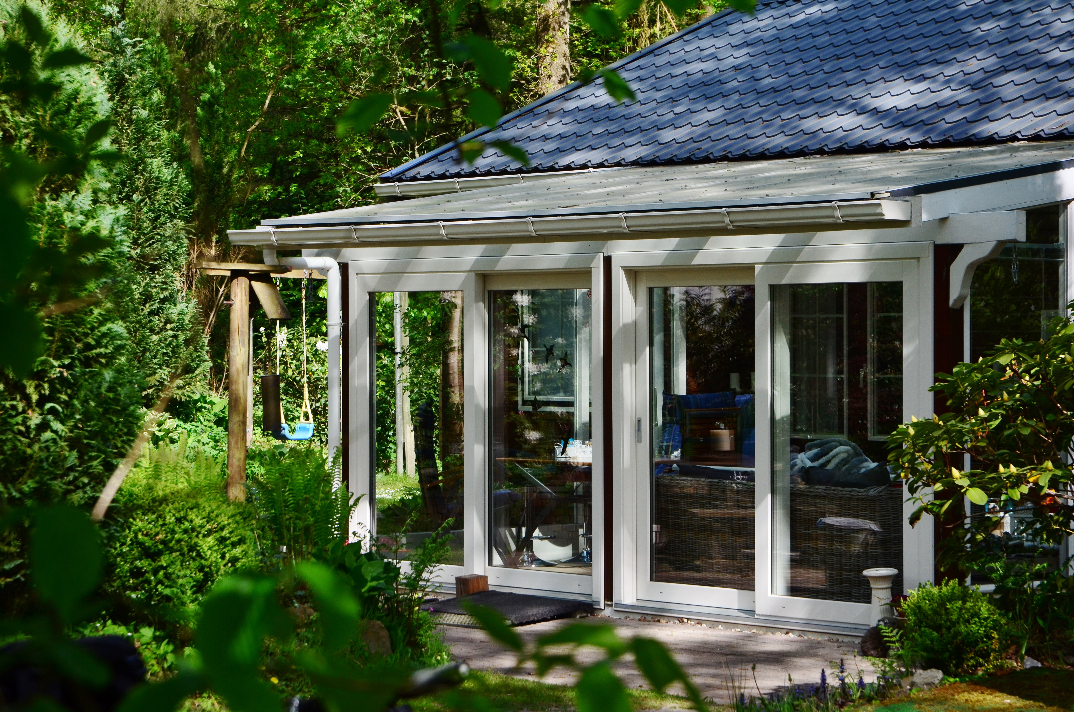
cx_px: 537
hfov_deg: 19.5
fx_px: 3126
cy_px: 356
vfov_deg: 13.0
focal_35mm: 105
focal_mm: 70
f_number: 6.3
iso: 400
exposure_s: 1/640
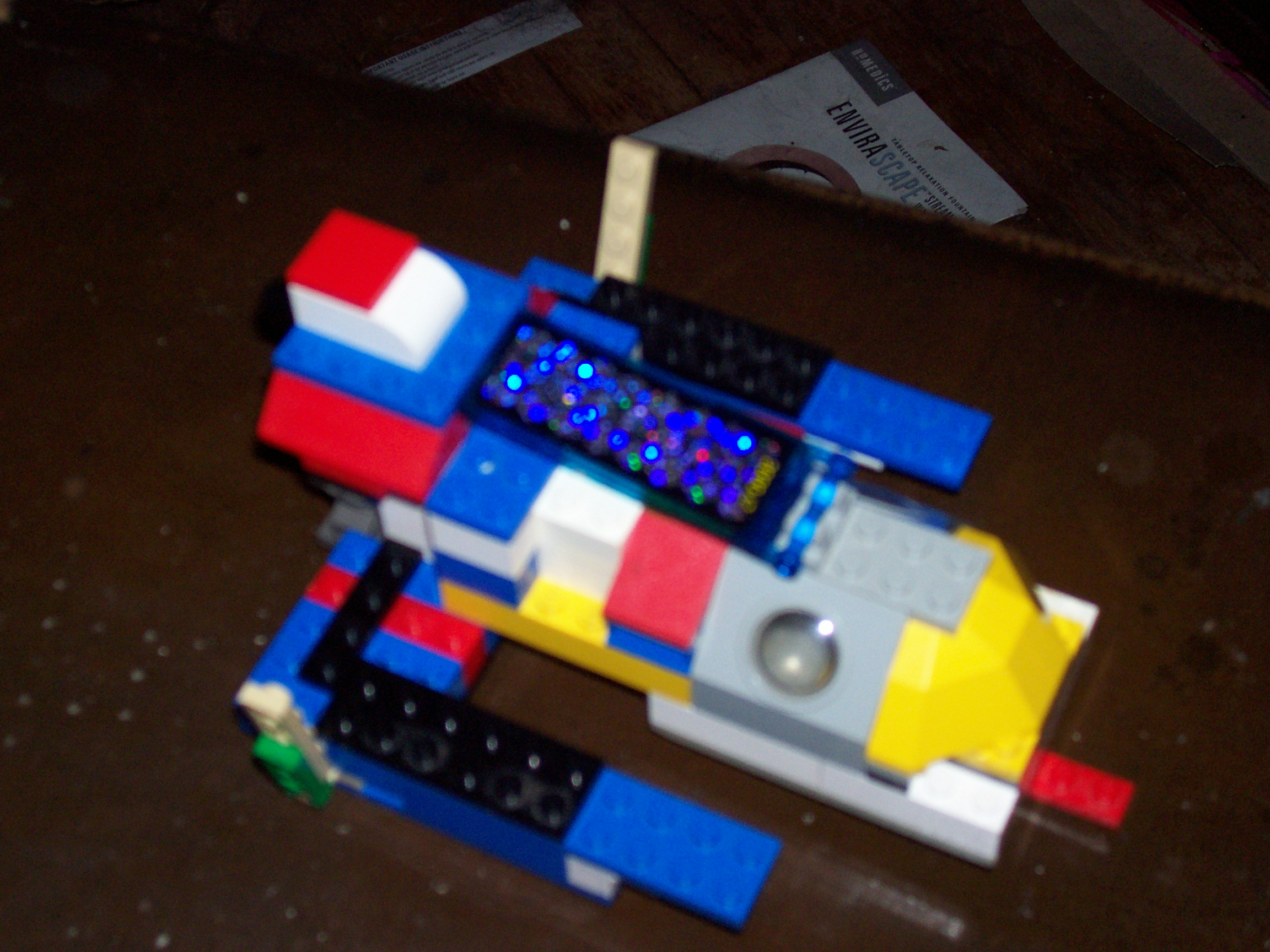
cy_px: 476
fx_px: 2385
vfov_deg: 22.6
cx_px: 635
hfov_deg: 29.8
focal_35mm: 65
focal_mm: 10.8
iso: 140
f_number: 3.6
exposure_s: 1/137
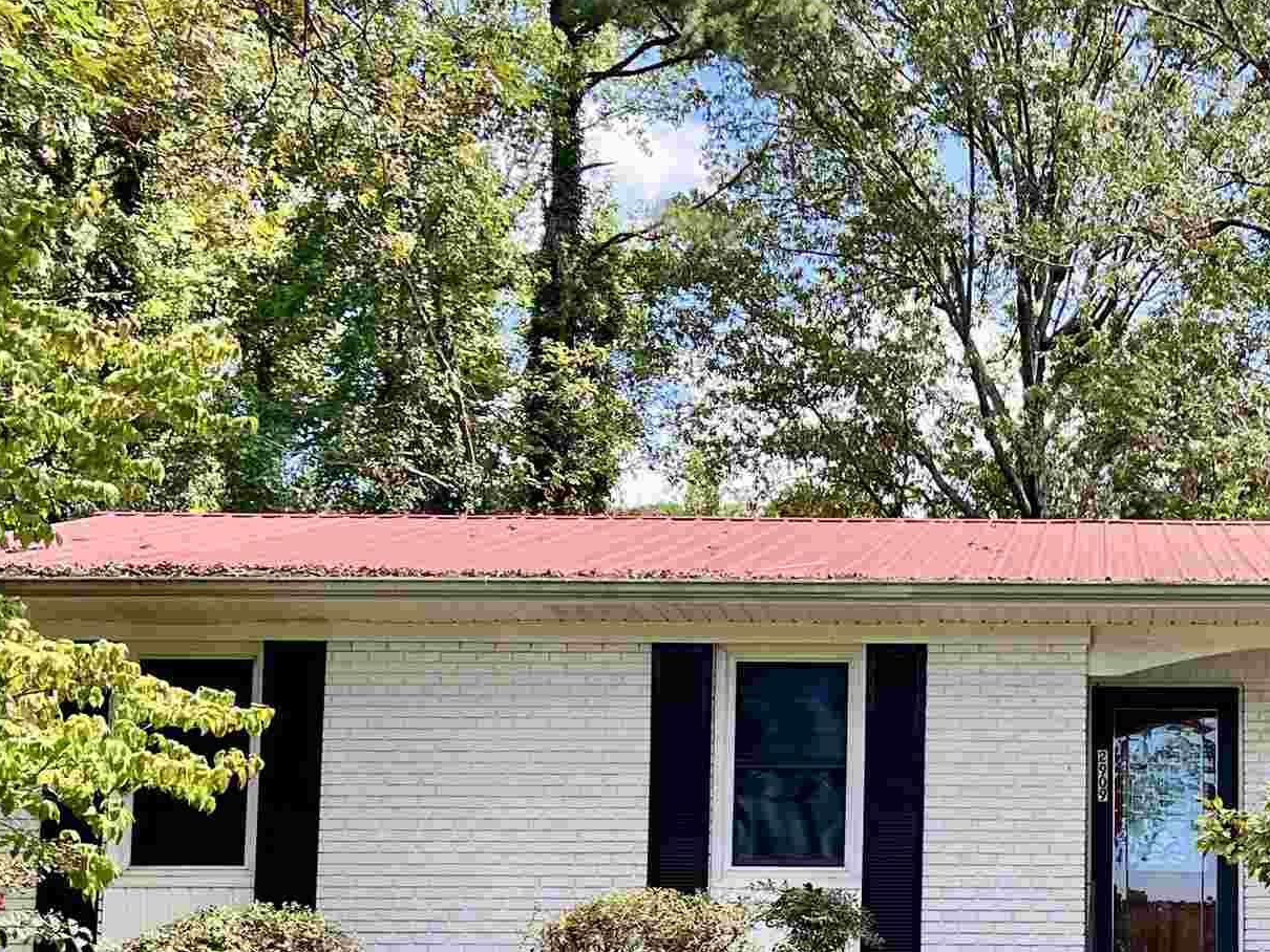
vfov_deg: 21.7
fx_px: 2422
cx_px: 1080
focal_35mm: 66
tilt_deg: +6.8
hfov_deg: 28.5
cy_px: 870
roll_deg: +0.3
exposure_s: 1/753
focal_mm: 5.7
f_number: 1.5
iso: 50
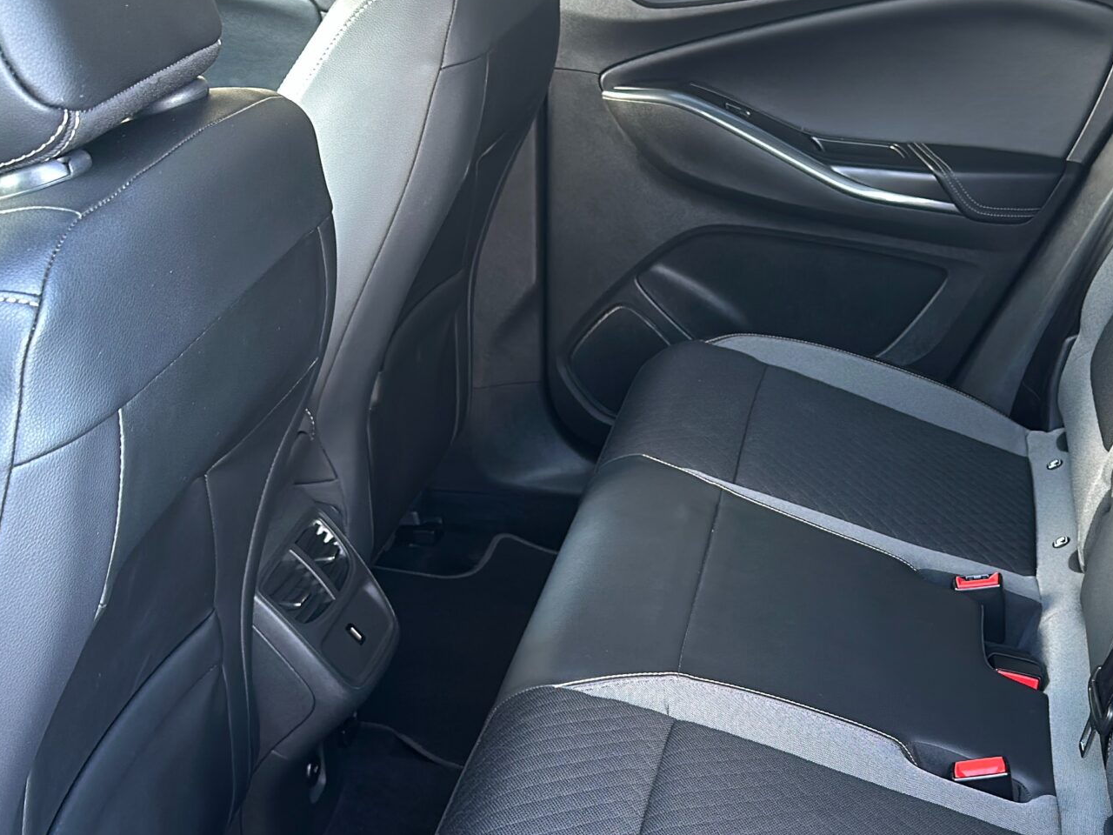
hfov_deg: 38.3
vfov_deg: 29.6
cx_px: 872
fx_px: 1543
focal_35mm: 48
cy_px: 671
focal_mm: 6.86
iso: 130
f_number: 1.78
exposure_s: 1/38.9
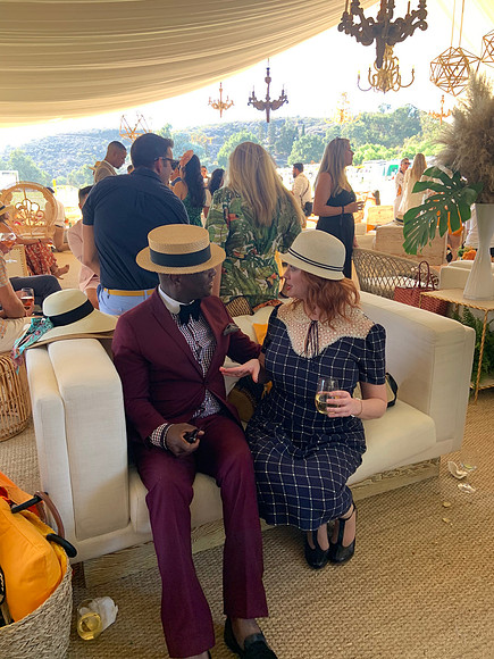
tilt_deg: -11.6
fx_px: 495
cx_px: 247
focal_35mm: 26
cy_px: 330
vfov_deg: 67.3
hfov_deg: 53.1
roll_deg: -0.3
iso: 80
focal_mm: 4.25
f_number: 1.8
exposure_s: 1/121
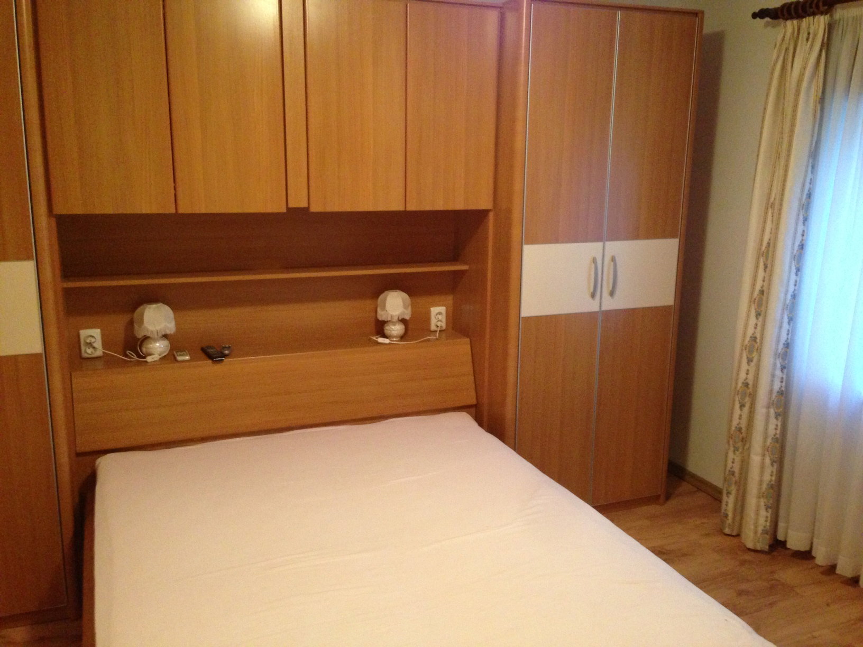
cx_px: 432
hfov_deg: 55.4
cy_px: 324
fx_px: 823
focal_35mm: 33
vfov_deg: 42.9
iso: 400
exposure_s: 1/15
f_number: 2.4
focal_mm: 4.13
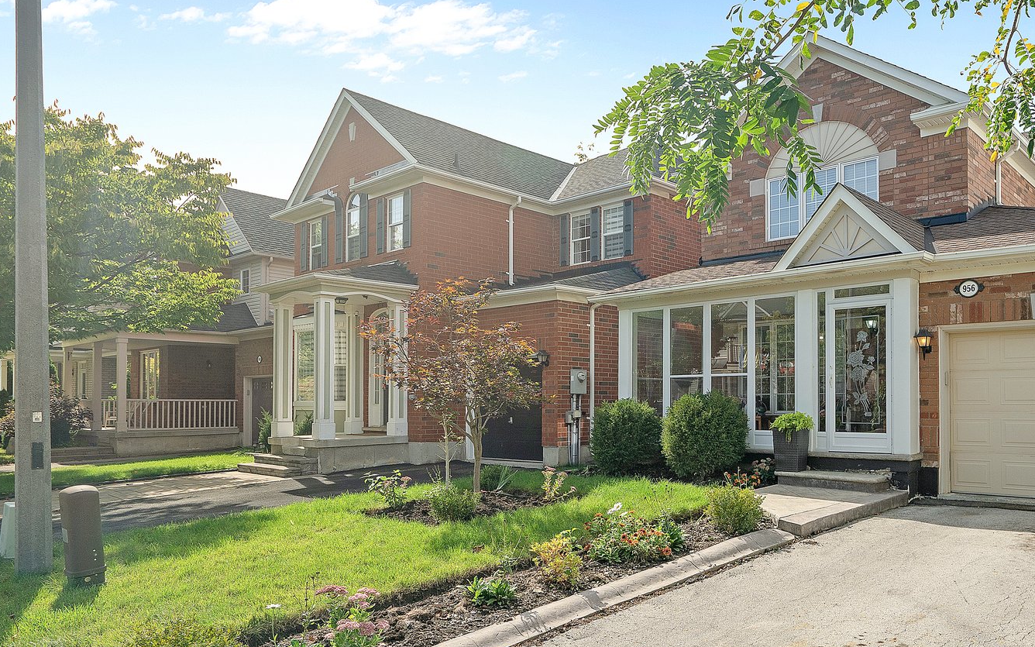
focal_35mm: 25
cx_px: 733
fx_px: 705
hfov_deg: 69.3
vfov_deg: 48.7
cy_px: 414
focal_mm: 16
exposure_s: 1/160
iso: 100
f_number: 7.1
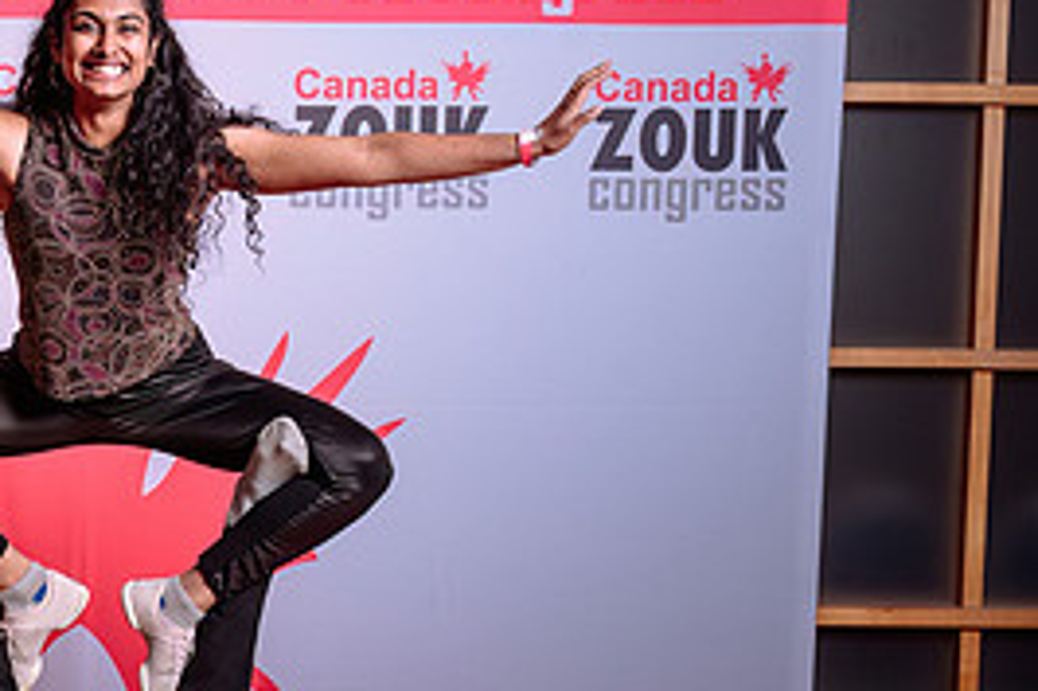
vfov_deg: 16.3
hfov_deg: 23.8
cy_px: 572
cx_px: 94
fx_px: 2392
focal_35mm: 83
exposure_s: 1/160
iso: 100
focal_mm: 38
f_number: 5.6
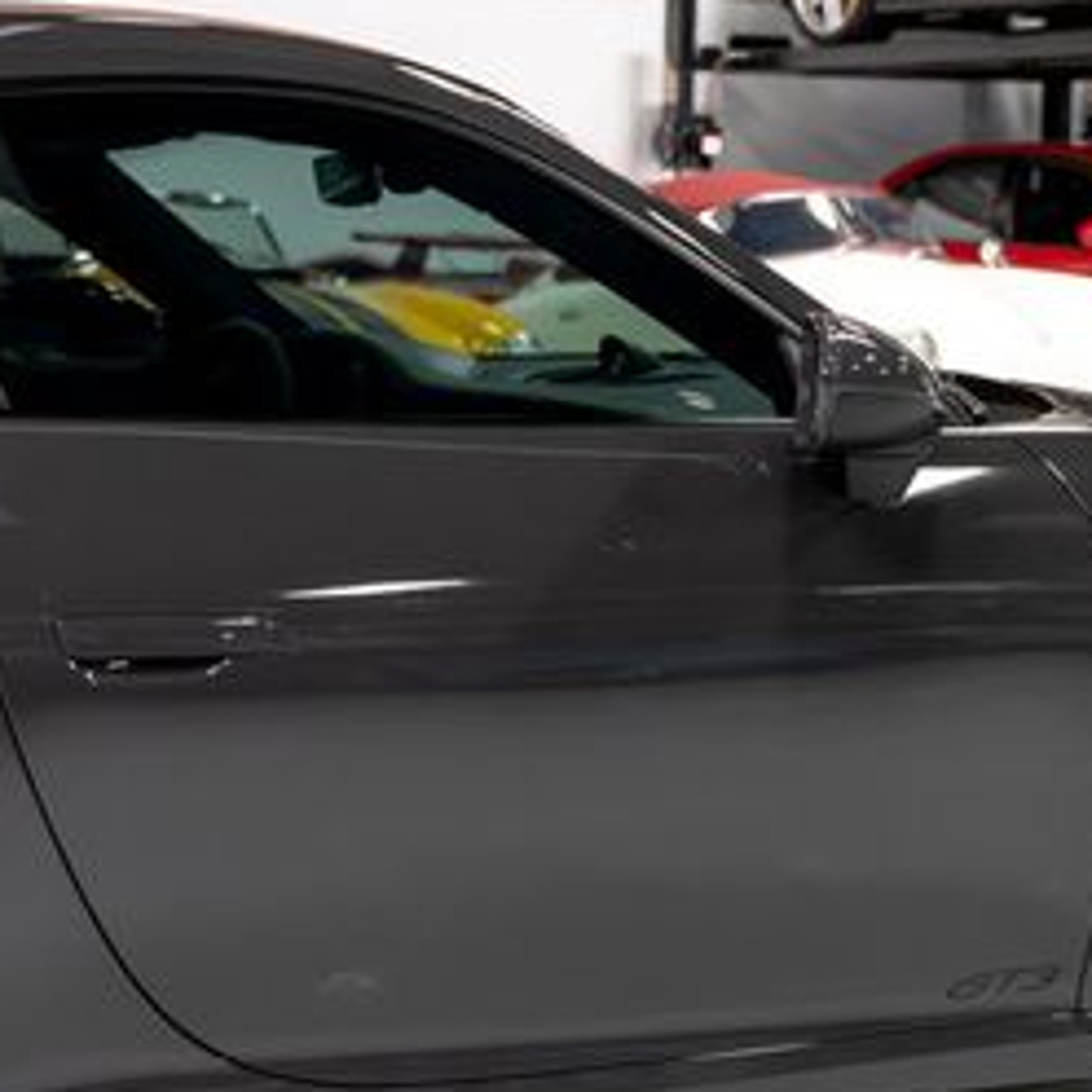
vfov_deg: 18.9
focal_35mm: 92
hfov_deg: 18.9
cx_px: 524
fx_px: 3284
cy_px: 645
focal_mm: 42
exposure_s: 1/60
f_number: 4
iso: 800
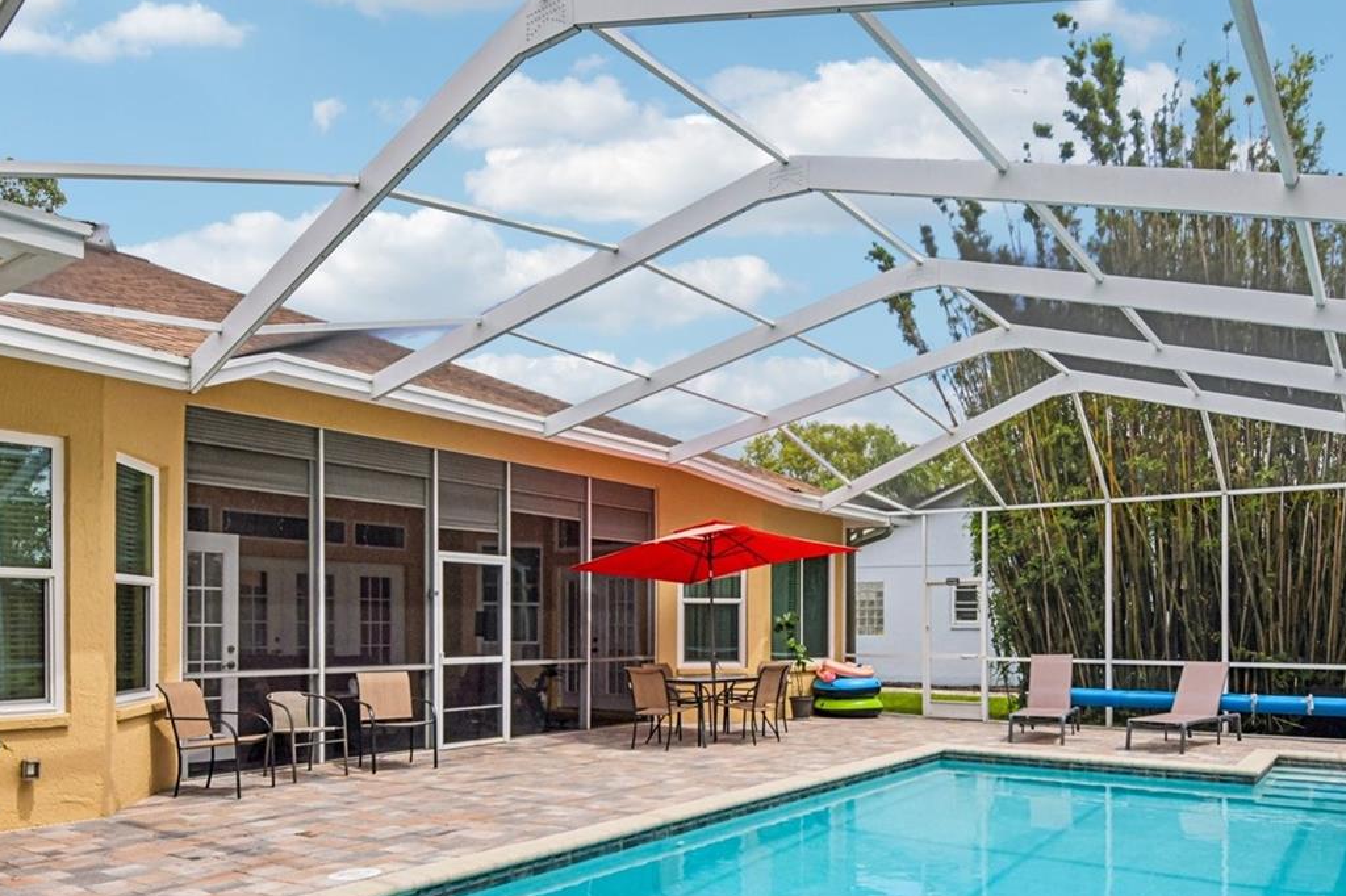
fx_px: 934
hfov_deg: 71.0
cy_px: 637
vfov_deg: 49.8
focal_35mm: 25
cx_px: 789
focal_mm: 16
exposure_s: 1/800
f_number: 8
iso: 400
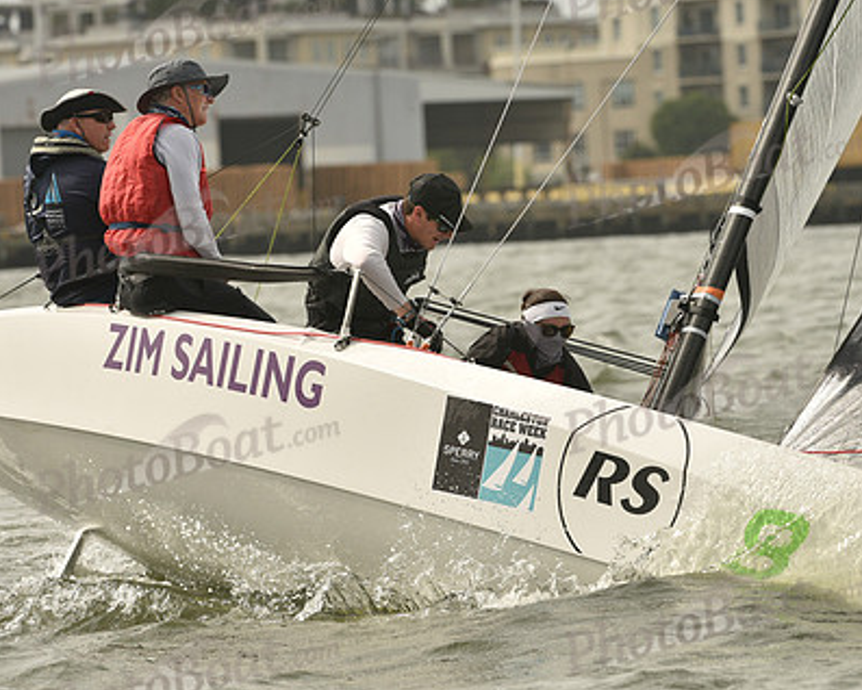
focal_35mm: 384
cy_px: 316
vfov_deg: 4.0
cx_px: 454
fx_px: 9801
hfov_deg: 5.0
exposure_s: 1/1250
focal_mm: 280
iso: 320
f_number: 7.1
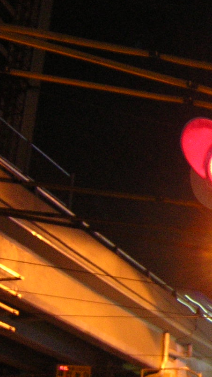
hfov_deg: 14.1
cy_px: 234
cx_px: 352
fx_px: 779
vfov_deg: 27.1
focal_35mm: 78
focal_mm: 4.7
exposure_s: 1/6.4
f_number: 2.6
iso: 400
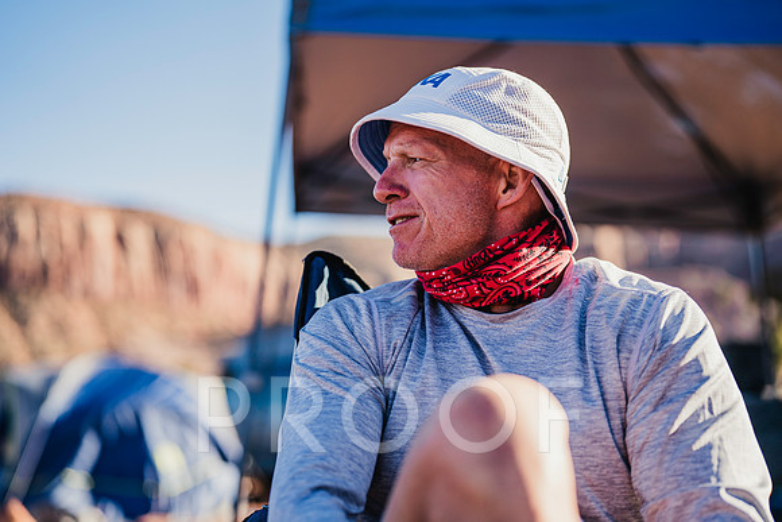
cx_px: 391
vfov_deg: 27.0
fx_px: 1086
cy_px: 261
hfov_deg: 39.6
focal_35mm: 50
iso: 100
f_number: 1.8
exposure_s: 1/1600
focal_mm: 50
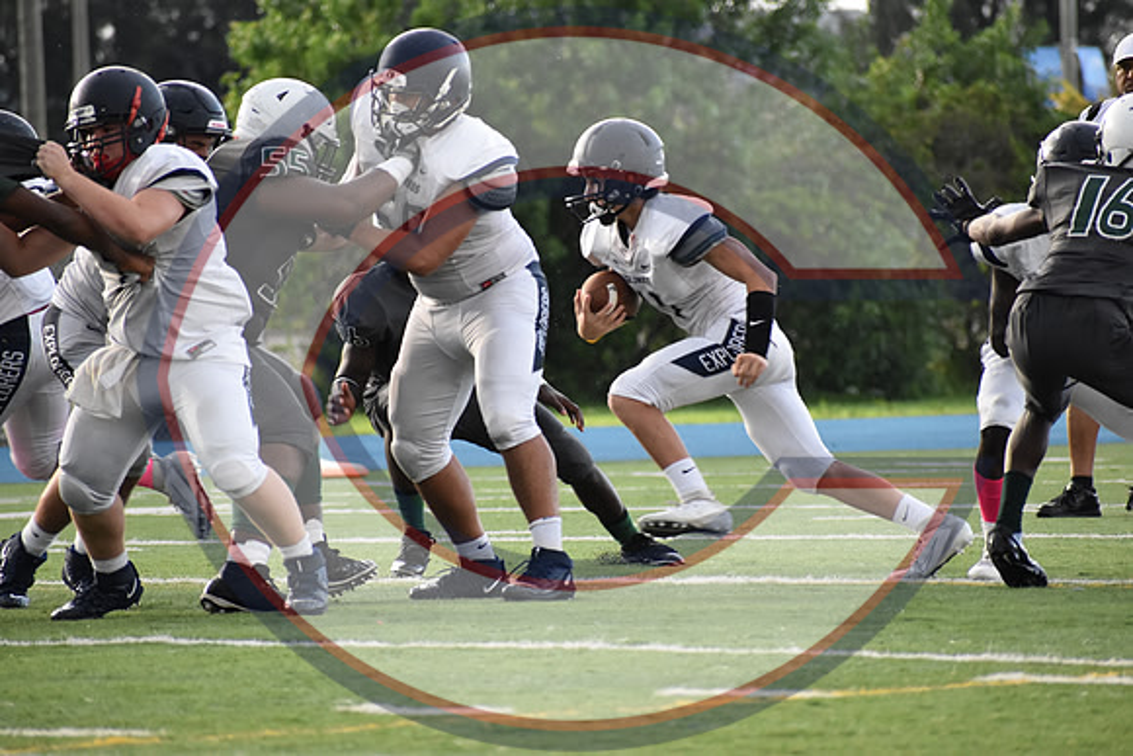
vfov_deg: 3.4
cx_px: 566
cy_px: 378
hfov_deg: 5.1
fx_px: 12749
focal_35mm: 405
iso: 1600
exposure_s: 1/500
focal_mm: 270
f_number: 6
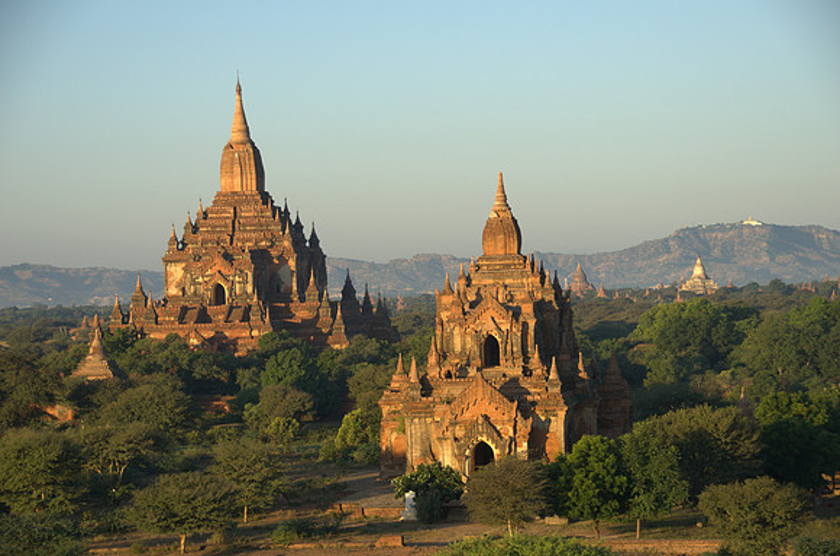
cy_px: 278
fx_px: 2270
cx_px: 420
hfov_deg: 21.0
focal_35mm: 98
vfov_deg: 14.0
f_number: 5
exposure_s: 1/200
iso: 100
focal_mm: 65
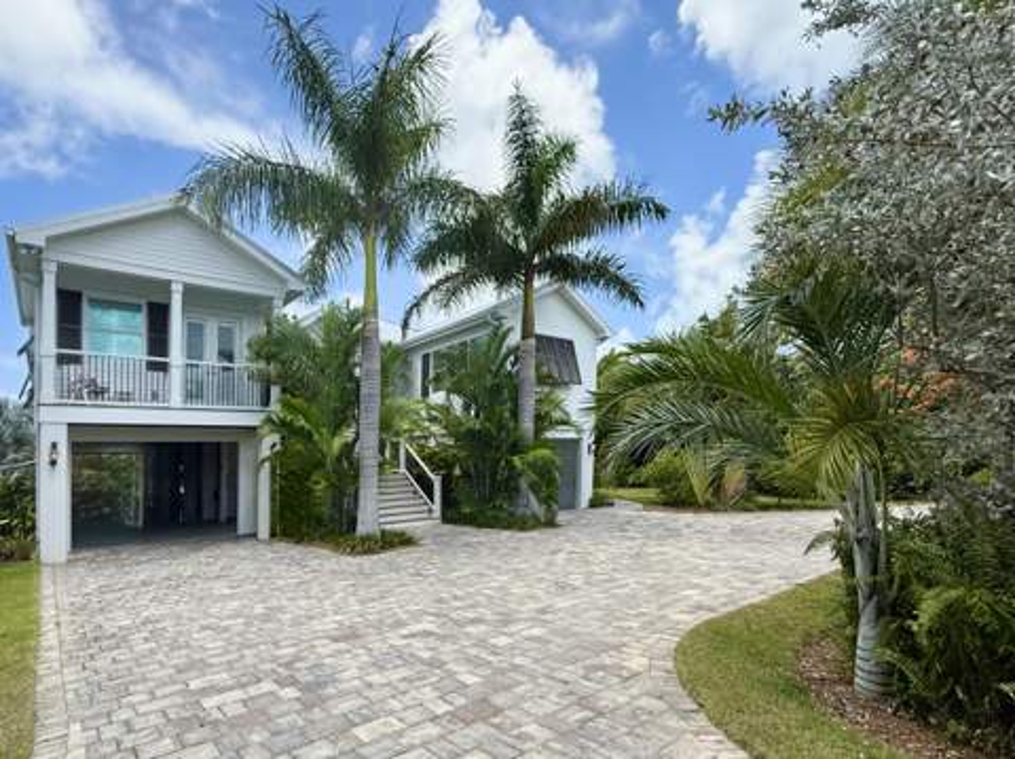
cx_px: 508
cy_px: 380
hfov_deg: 102.1
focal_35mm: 14
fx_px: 410
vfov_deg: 85.6
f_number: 2.2
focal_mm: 2.22
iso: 64
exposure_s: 1/1285
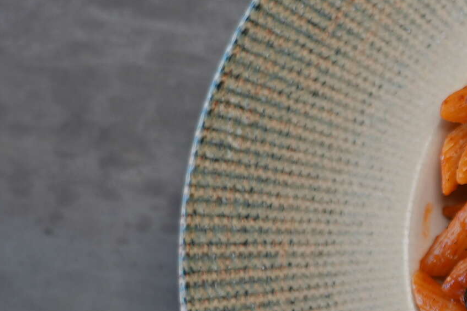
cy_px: 258
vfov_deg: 9.2
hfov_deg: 13.1
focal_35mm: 149
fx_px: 1933
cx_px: 691
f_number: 4
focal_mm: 42
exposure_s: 1/160
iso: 200
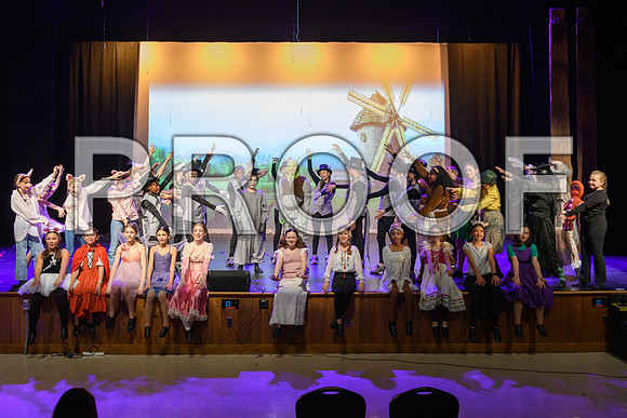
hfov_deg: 48.2
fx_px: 700
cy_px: 154
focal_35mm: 40
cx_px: 330
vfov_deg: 33.1
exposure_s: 1/100
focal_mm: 31
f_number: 2.8
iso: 1000
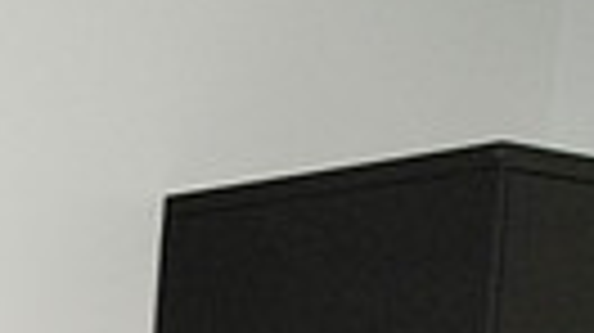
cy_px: 844
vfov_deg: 7.0
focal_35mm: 161
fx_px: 2534
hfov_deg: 11.7
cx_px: -675
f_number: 8
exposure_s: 1/200
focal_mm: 35
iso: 6400
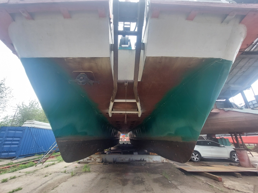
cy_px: 95
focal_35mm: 14
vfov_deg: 85.6
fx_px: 104
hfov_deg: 102.0
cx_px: 124
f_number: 2.2
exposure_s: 1/201
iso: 50
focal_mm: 1.74
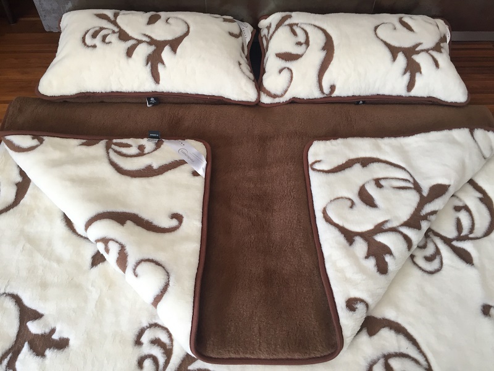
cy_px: 186
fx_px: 414
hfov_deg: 61.7
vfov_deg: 48.2
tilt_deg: -53.3
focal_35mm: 29
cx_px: 247
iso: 40
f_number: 2.2
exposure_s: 1/33
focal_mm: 4.15
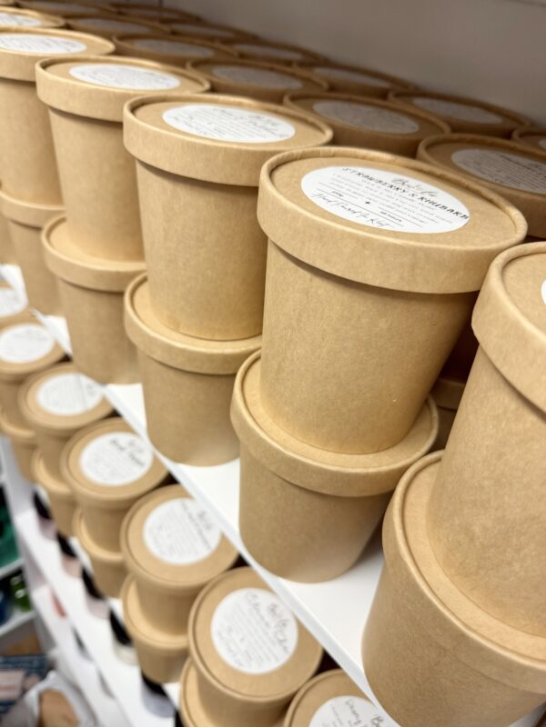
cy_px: 364
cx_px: 273
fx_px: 505
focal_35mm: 24
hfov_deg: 56.8
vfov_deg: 71.6
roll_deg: -9.5
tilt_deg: -36.7
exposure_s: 1/50
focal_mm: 6.76
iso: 125
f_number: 1.78
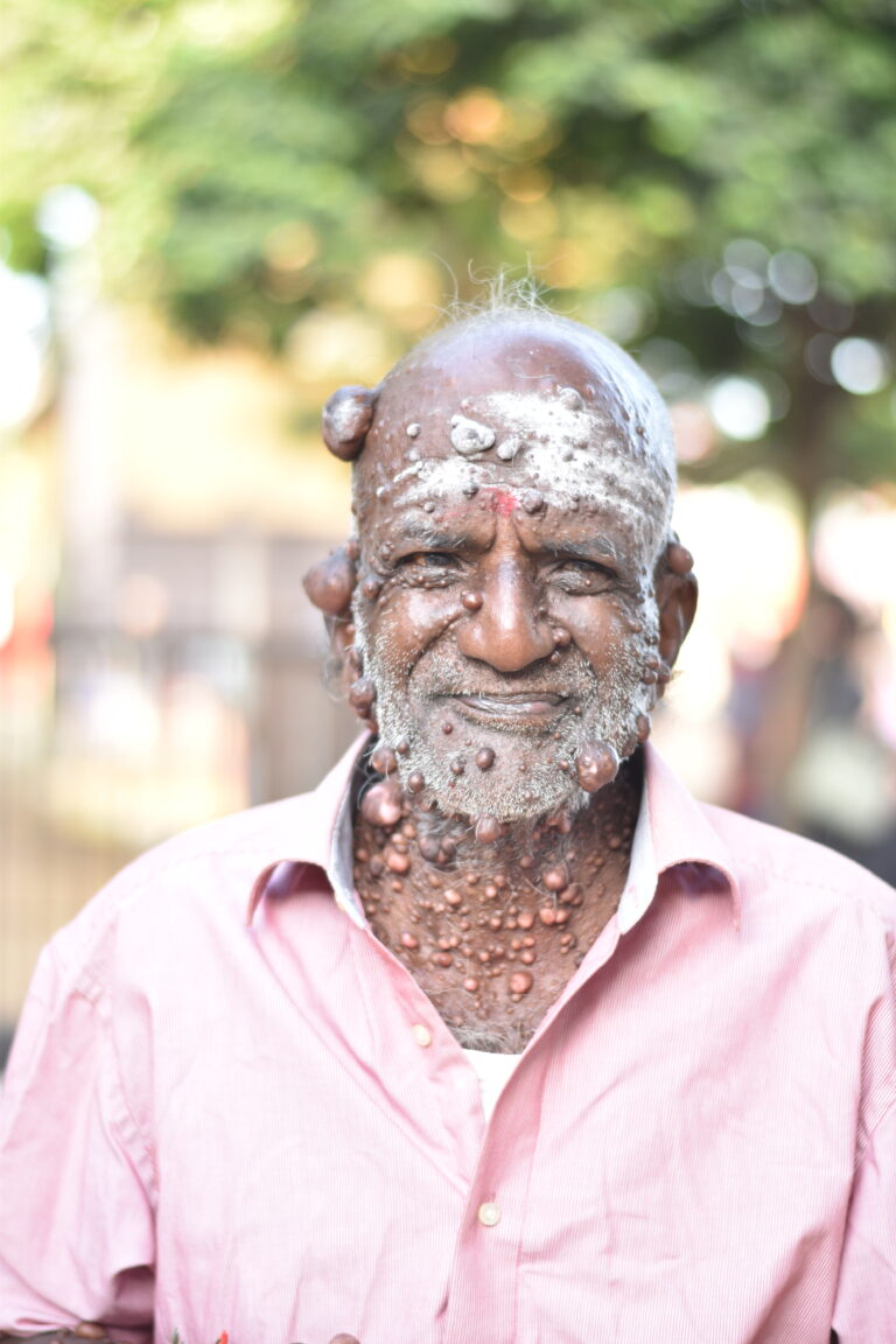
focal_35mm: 75
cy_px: 672
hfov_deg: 18.2
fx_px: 2800
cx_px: 448
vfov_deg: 27.0
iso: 250
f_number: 1.8
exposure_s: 1/200
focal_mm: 50
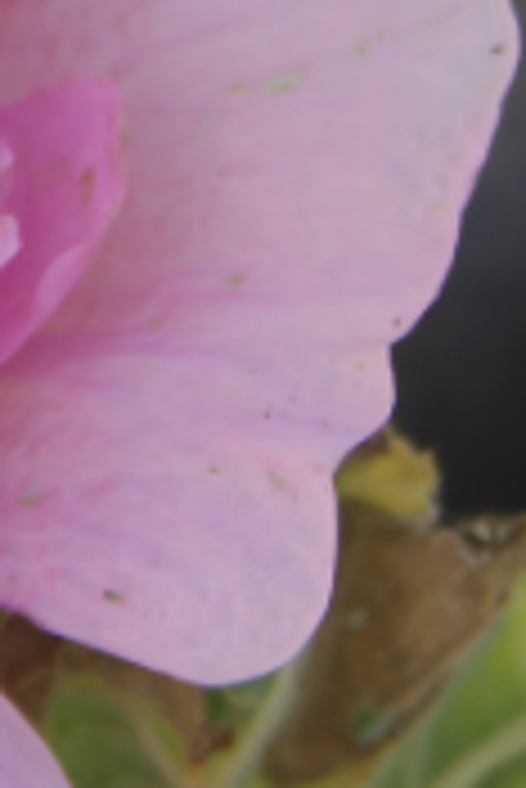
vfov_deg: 5.0
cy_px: -203
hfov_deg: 3.3
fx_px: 8989
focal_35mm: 411
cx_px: -571
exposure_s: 1/500
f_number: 5.6
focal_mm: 40
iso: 200
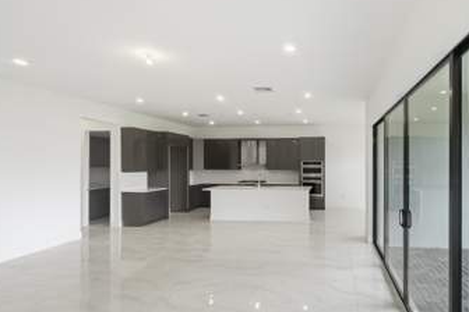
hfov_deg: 81.8
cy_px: 157
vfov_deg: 61.9
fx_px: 261
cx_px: 303
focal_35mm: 20
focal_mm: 14
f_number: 4
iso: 100
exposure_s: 1/500
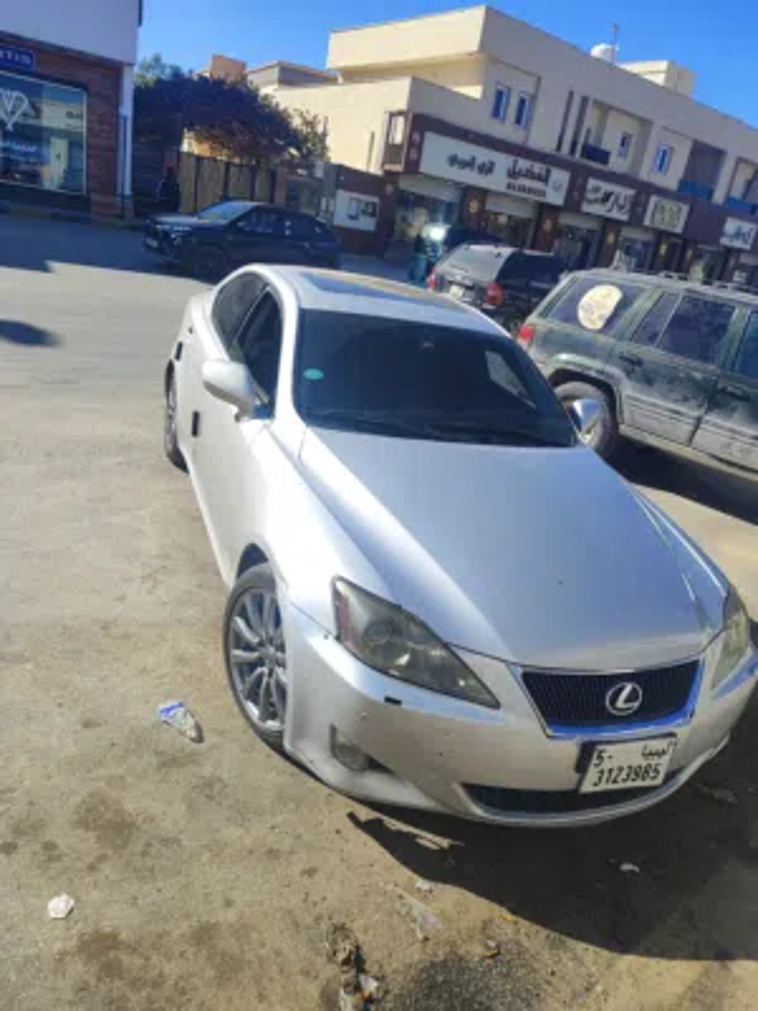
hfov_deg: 56.8
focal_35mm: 24
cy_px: 506
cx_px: 379
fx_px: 701
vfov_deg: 71.6
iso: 50
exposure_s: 1/731
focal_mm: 5.89
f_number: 1.89
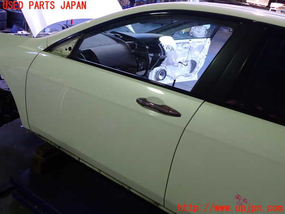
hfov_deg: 60.0
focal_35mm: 30
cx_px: 142
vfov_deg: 46.8
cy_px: 107
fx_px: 247
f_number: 2.3
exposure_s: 1/50
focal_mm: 5.4
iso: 200
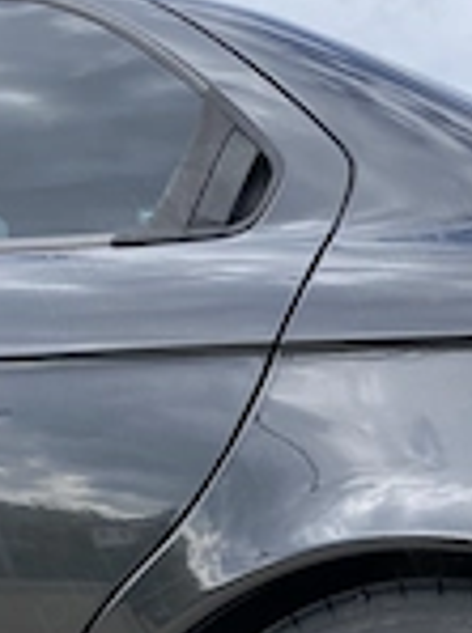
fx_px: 1278
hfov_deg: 19.4
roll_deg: +1.8
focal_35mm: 70
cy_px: 595
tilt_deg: -4.6
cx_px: 604
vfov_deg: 26.7
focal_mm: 4.25
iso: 32
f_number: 1.8
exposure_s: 1/1053
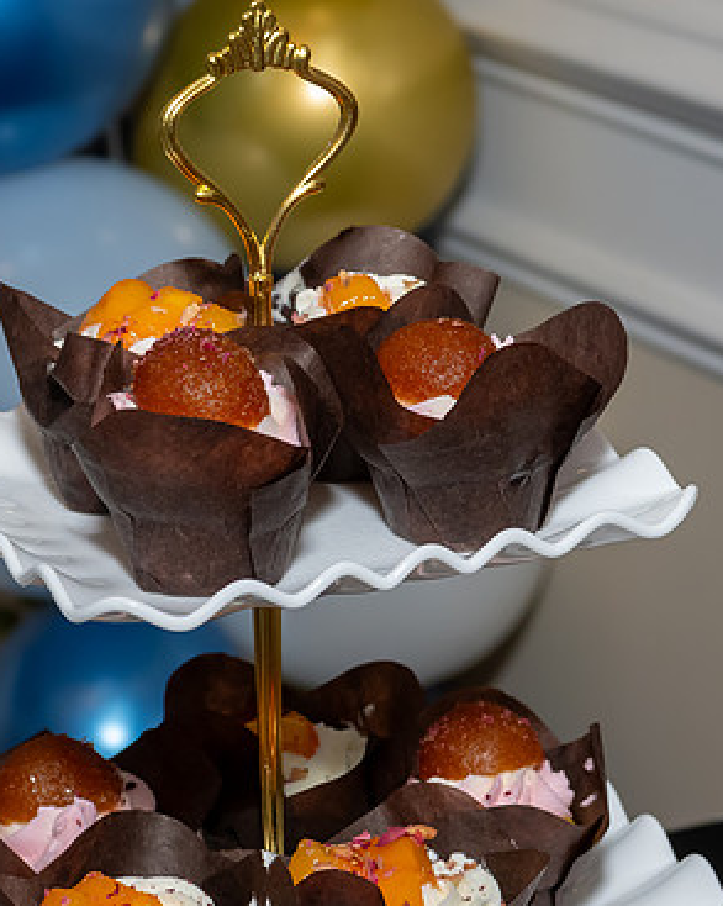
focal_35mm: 145
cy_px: 463
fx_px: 3883
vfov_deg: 13.3
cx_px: 314
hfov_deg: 10.6
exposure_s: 1/250
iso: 1250
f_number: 7.1
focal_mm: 55
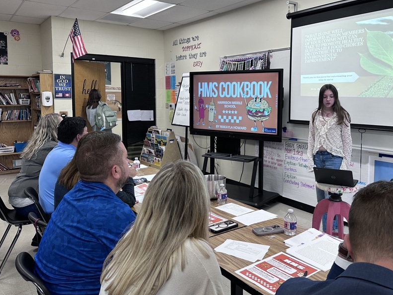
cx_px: 238
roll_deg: -0.6
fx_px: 352
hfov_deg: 57.8
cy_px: 125
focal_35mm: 31
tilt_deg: -4.3
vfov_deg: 45.3
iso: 100
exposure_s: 1/90
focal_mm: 6.86
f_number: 1.78
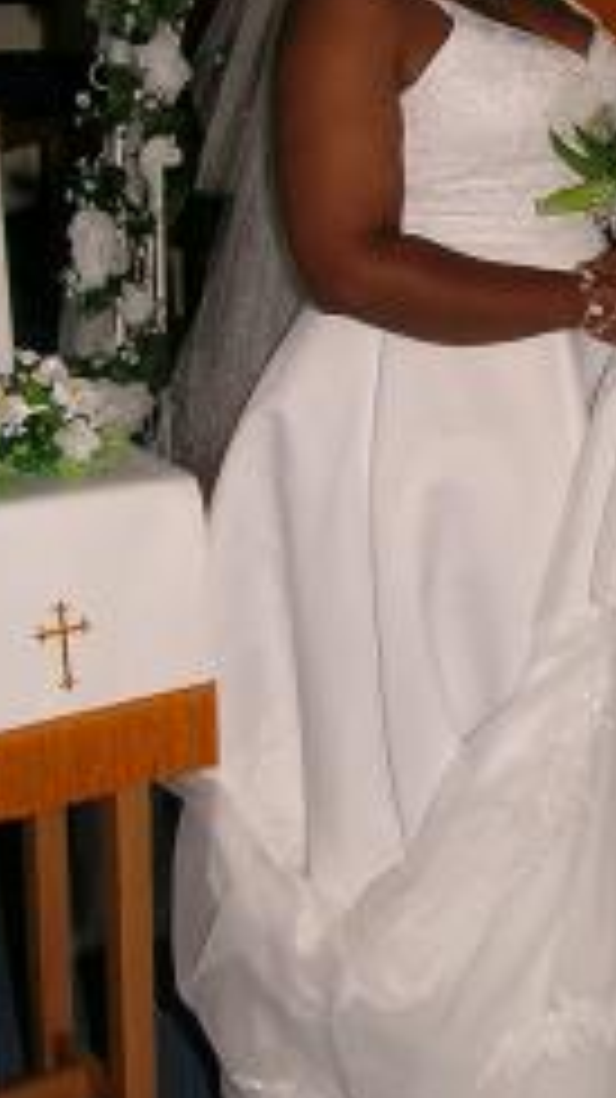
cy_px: 243
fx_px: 2181
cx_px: 661
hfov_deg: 15.7
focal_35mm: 75
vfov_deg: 27.7
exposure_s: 1/60.1
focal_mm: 5.8
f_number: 4
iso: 50
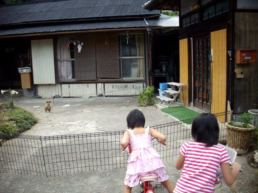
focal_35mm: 37
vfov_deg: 38.7
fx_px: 276
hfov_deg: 50.1
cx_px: 129
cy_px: 96
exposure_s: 1/160
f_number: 5.6
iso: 80
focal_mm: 6.2
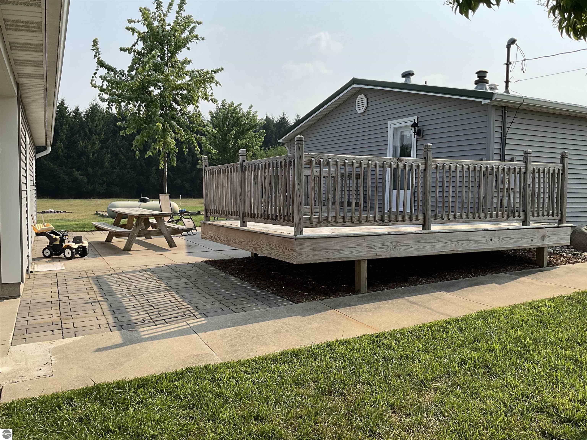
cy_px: 220
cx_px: 294
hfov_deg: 61.7
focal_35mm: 29
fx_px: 492
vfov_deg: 48.2
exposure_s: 1/1786
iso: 25
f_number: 1.8
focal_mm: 3
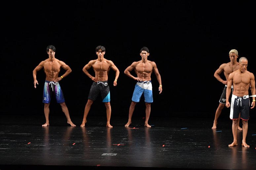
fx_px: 1116
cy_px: 85
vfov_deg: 8.7
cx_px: 128
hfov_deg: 13.1
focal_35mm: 157
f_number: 5.6
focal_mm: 105
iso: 3200
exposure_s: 1/400
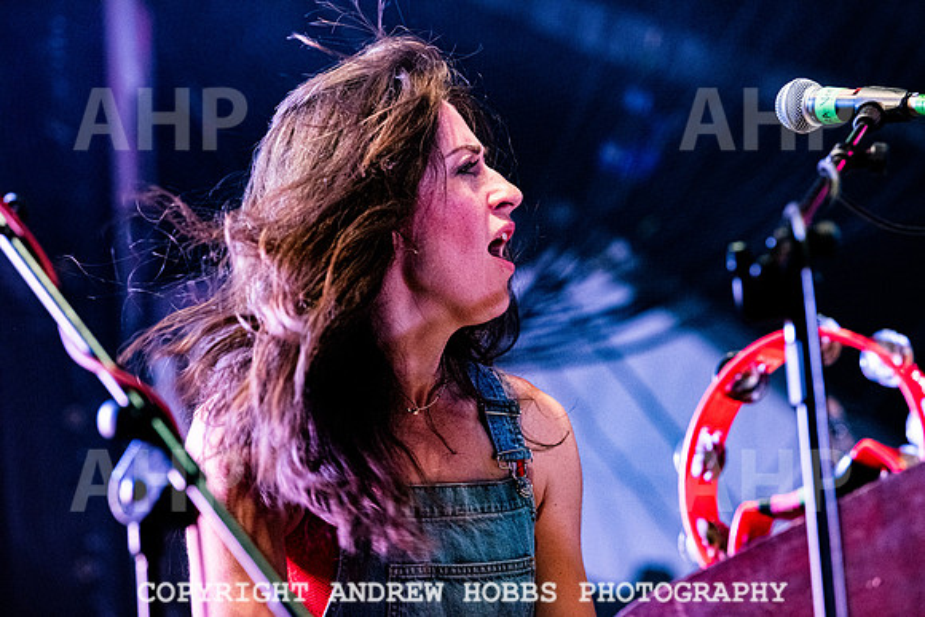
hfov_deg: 12.4
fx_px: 4240
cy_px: 308
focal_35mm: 165
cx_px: 462
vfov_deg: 8.3
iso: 6400
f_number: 5
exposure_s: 1/500
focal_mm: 165
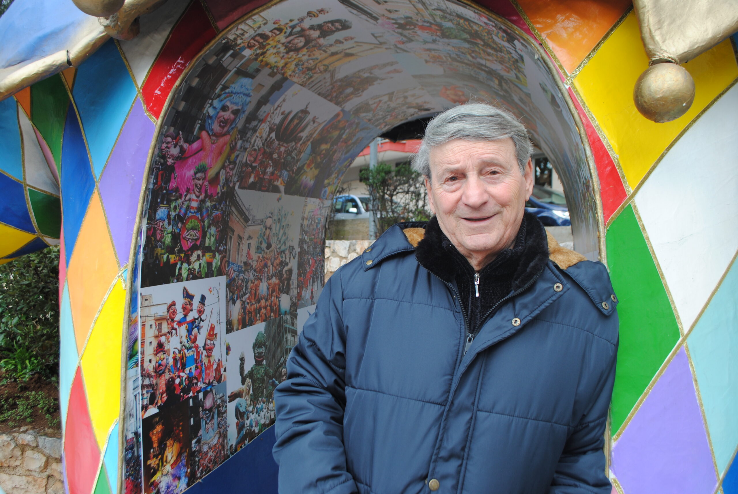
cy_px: 247
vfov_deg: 43.7
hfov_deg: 61.9
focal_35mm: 30
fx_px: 616
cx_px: 369
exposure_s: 1/125
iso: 110
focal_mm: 20
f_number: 5.6
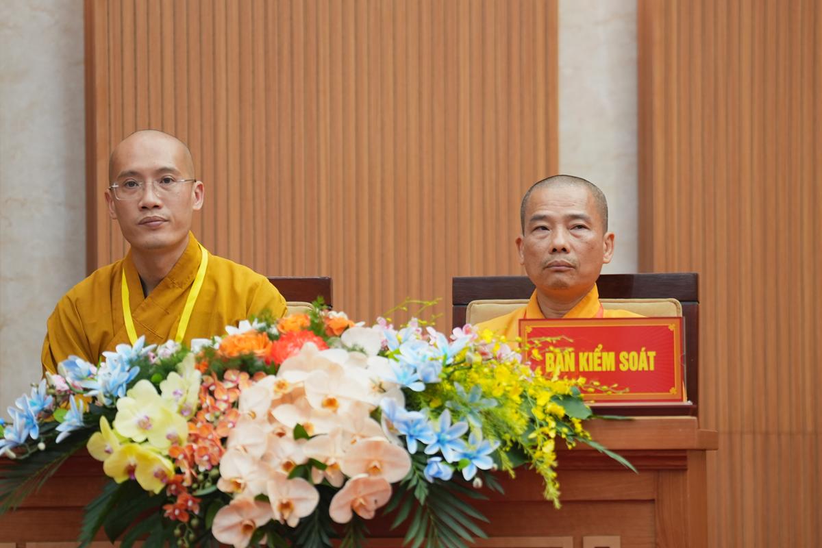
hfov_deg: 7.9
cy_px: 274
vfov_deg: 5.2
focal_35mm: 262
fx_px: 5982
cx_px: 411
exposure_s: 1/125
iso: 1250
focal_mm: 175
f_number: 2.8
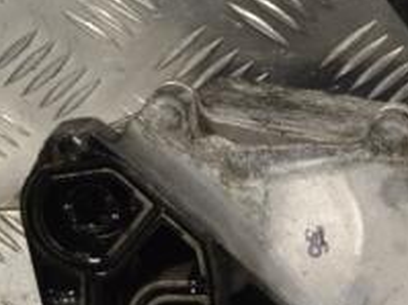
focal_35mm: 139
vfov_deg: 10.7
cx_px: 379
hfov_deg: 14.0
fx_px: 1637
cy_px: 137
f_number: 5.6
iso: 400
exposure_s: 1/125
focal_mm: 32
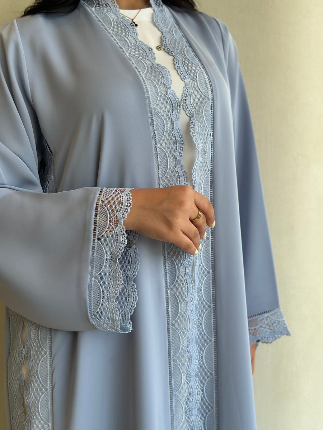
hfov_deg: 30.3
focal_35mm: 48
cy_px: 215
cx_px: 162
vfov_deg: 39.7
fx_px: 597
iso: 80
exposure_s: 1/1323
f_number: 1.78
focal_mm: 6.86
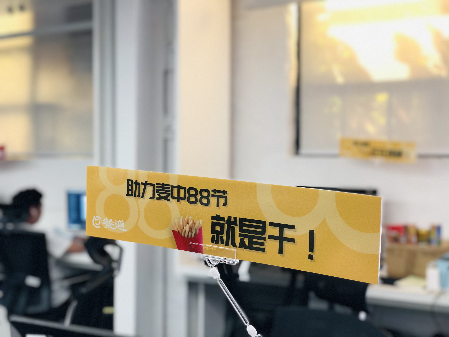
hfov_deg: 36.8
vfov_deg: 28.0
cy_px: 168
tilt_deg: -0.6
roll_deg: +0.0
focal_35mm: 52
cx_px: 224
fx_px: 674
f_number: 2.4
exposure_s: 1/30
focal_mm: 6
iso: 125
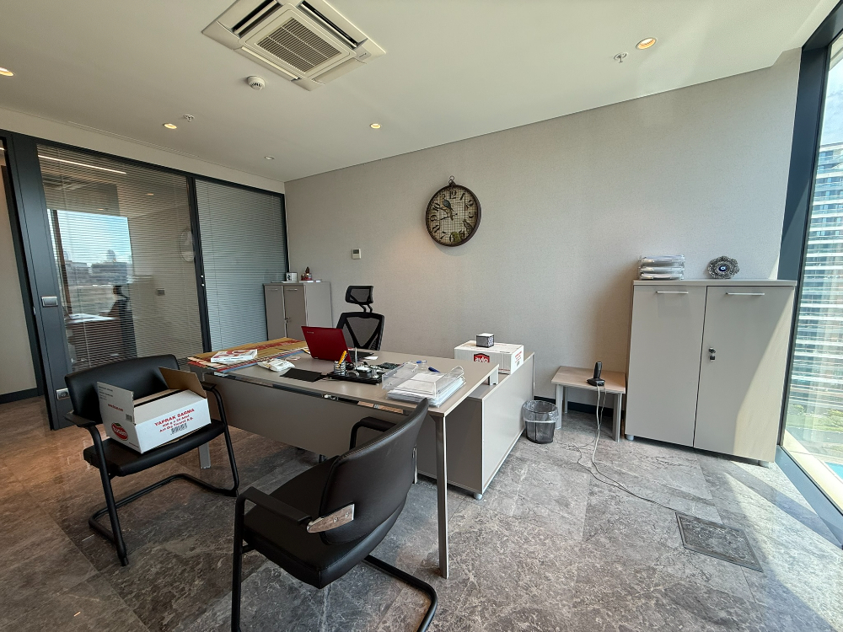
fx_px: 341
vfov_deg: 85.7
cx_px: 422
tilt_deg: -5.9
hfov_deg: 102.1
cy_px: 316
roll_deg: +1.0
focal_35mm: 14
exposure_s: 1/99
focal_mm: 2.22
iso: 80
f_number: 2.2
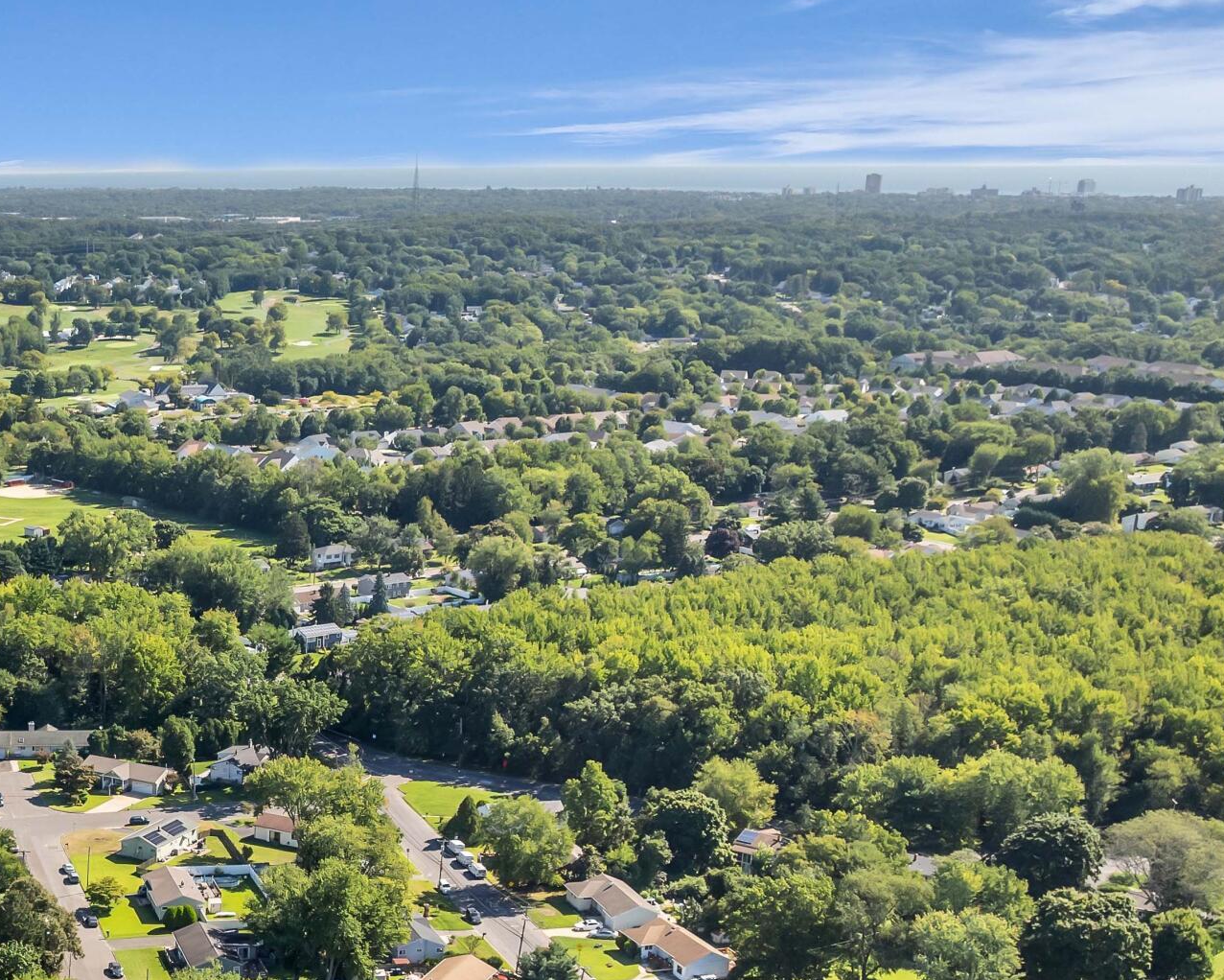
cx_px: 5
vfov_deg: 26.5
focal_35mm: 55
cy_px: 923
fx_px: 1993
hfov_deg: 31.6
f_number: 2.8
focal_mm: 12.29
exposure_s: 1/2000
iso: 150
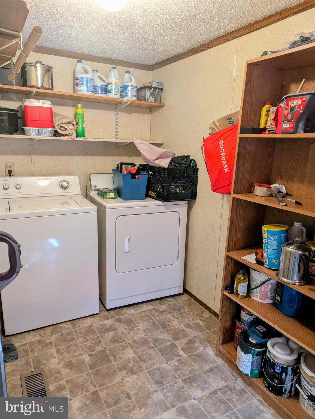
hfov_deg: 56.9
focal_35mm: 24
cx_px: 158
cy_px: 210
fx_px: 291
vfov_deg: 71.5
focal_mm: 6.81
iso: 250
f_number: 1.85
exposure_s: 1/30
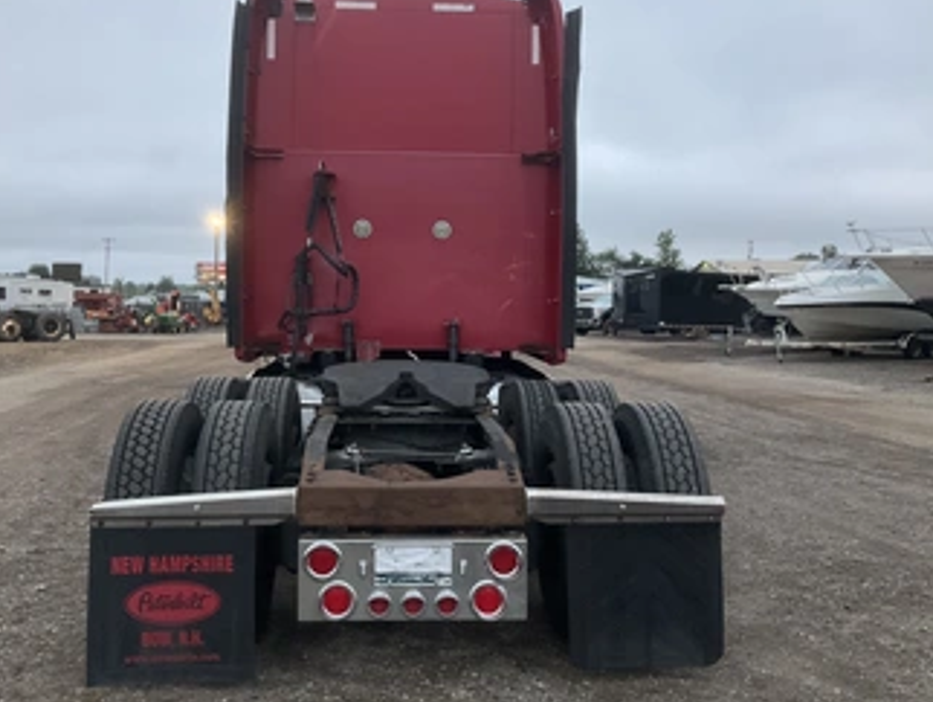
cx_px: 429
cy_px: 302
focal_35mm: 36
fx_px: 971
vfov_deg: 39.6
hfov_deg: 51.3
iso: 125
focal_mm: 3
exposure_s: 1/60
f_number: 1.8
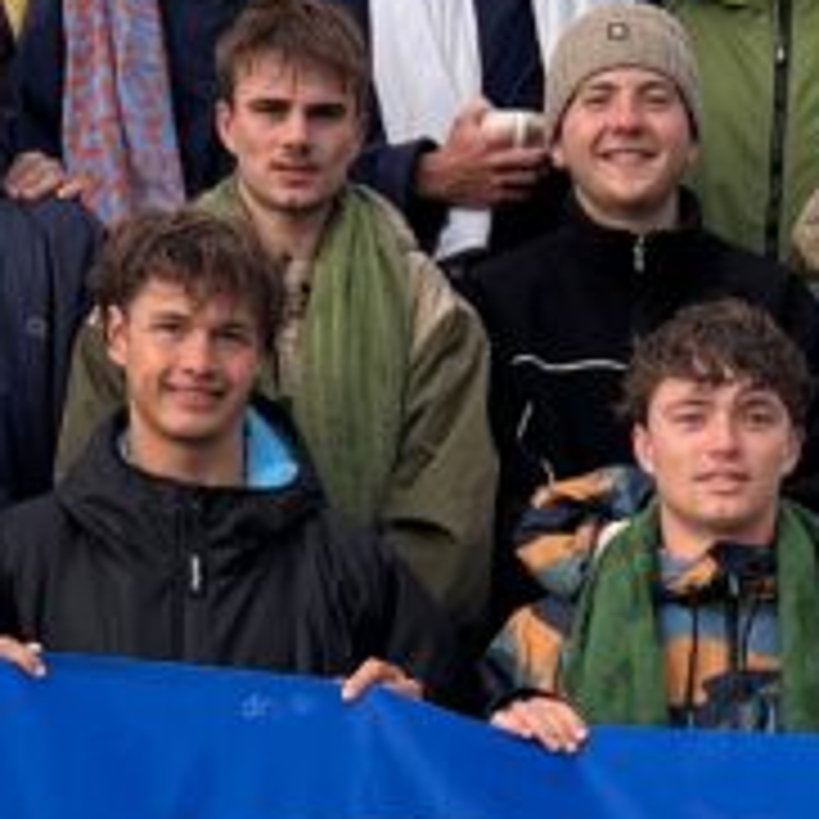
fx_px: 3453
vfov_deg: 13.4
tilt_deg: -5.2
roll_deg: -1.9
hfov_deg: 13.5
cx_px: 486
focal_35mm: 129
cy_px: 796
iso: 50
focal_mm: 5.7
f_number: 1.5
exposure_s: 1/1019
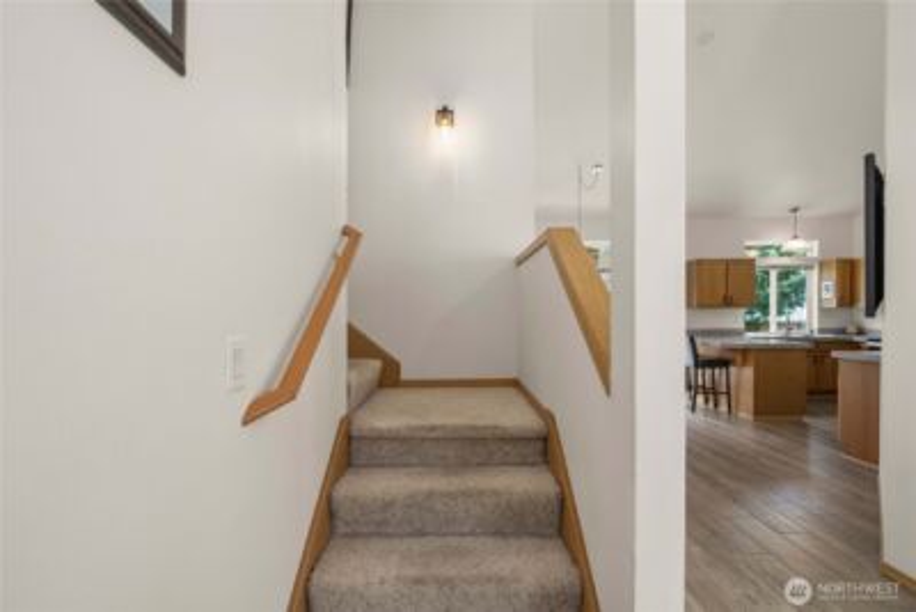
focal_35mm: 15
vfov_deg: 77.4
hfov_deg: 100.4
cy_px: 306
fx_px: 382
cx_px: 458
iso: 800
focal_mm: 15
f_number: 7.1
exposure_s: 1/30
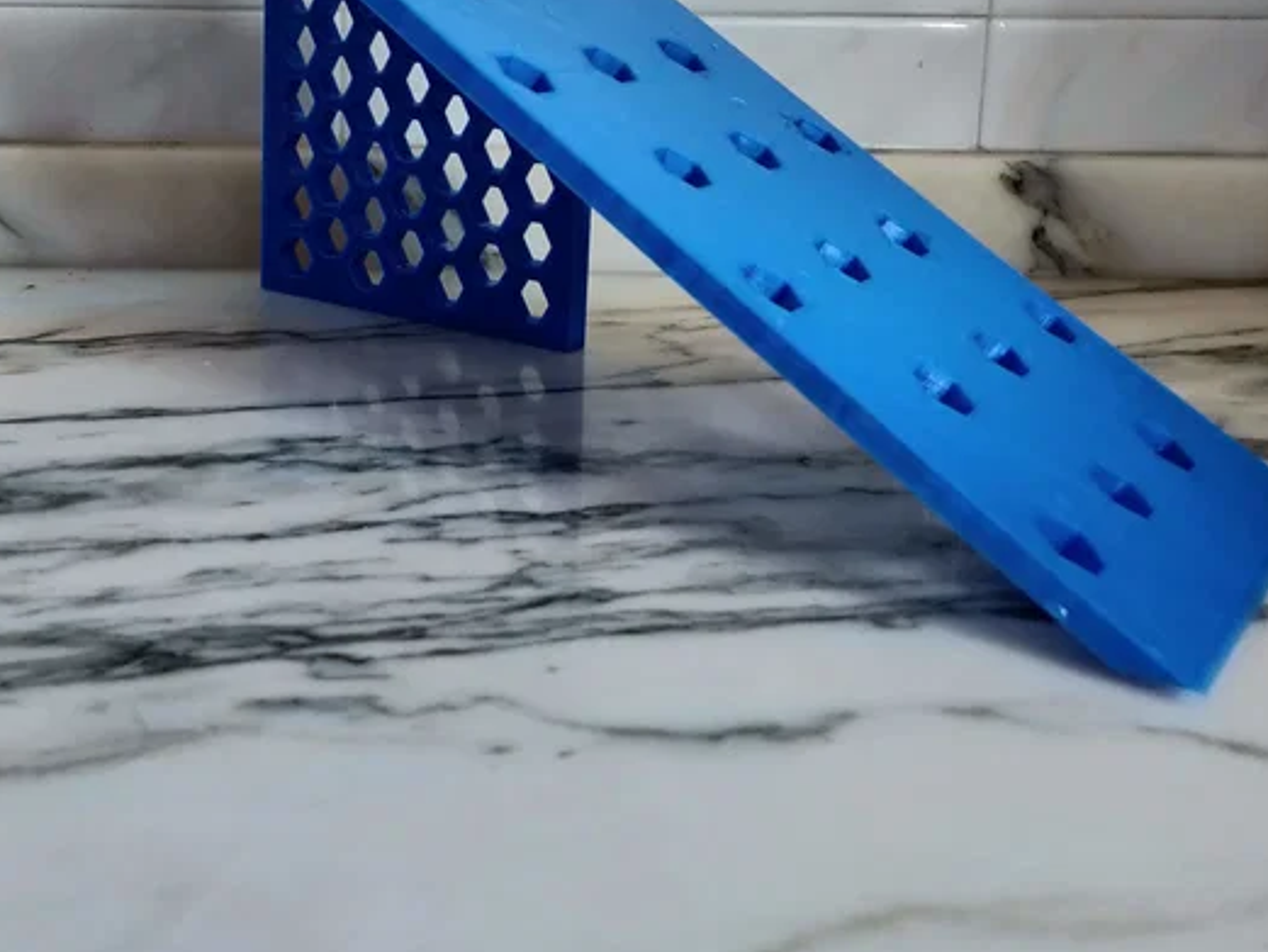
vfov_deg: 35.2
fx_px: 1466
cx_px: 369
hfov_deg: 45.7
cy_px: 240
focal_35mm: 40
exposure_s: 1/20
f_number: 1.7
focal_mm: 4.25
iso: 640
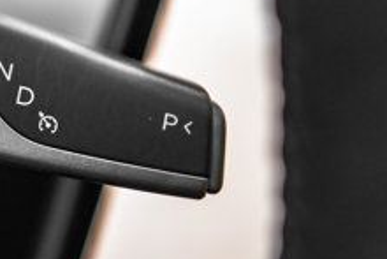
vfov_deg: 11.2
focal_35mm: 122
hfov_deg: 16.1
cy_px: 66
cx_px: -74
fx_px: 1312
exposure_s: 1/400
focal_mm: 42
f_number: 2.8
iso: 1000
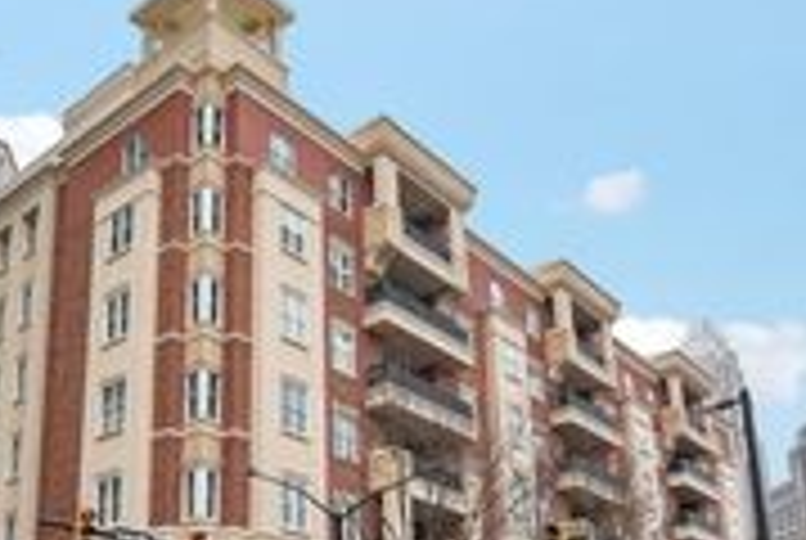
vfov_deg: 32.3
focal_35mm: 39
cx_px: 207
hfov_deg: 47.7
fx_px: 875
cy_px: 506
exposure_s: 1/320
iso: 200
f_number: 8
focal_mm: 14
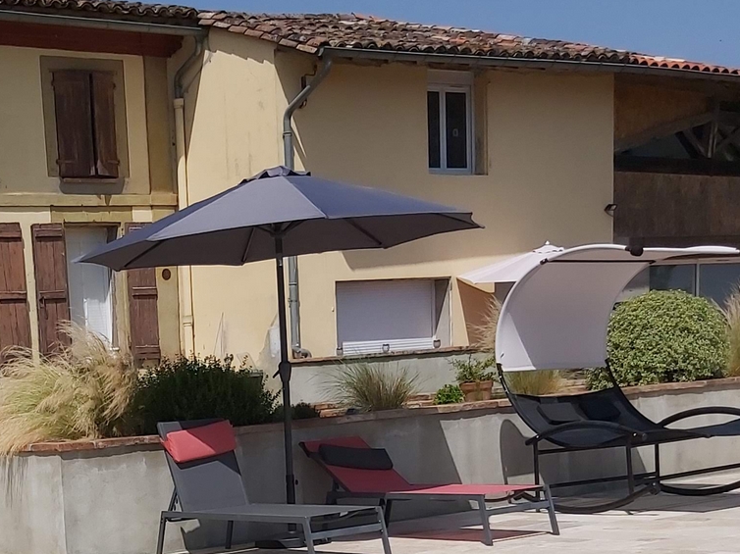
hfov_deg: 27.4
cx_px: 105
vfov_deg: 19.8
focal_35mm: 69
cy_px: 686
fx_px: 1475
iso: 64
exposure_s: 1/4756
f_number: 1.7
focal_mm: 3.92
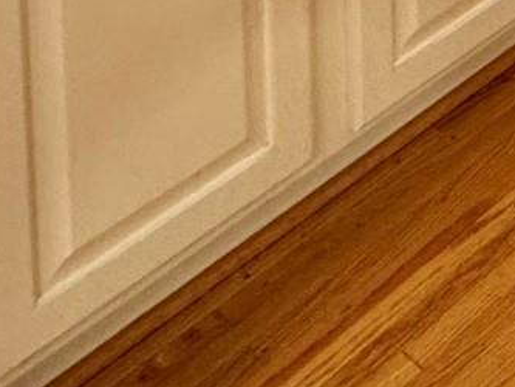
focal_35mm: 86
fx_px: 1280
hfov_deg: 17.9
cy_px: -797
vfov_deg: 10.9
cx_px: 946
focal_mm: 2.22
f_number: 2.2
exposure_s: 1/60
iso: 250
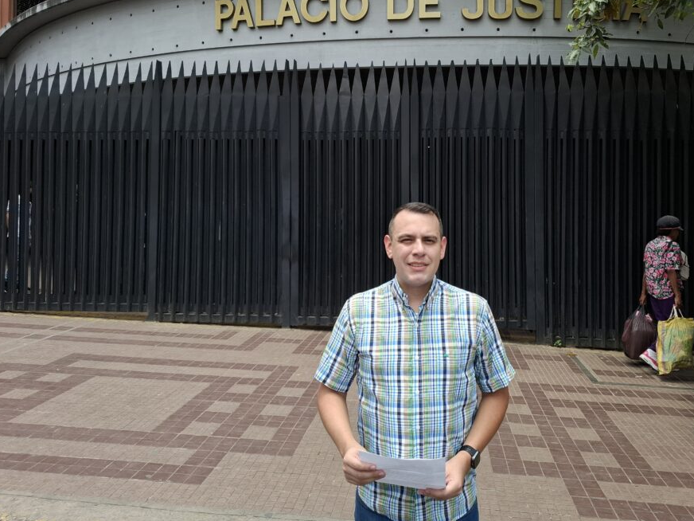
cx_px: 400
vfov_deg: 51.1
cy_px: 217
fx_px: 541
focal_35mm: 27
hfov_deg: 65.0
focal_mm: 5.54
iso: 50
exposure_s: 1/743
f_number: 1.8
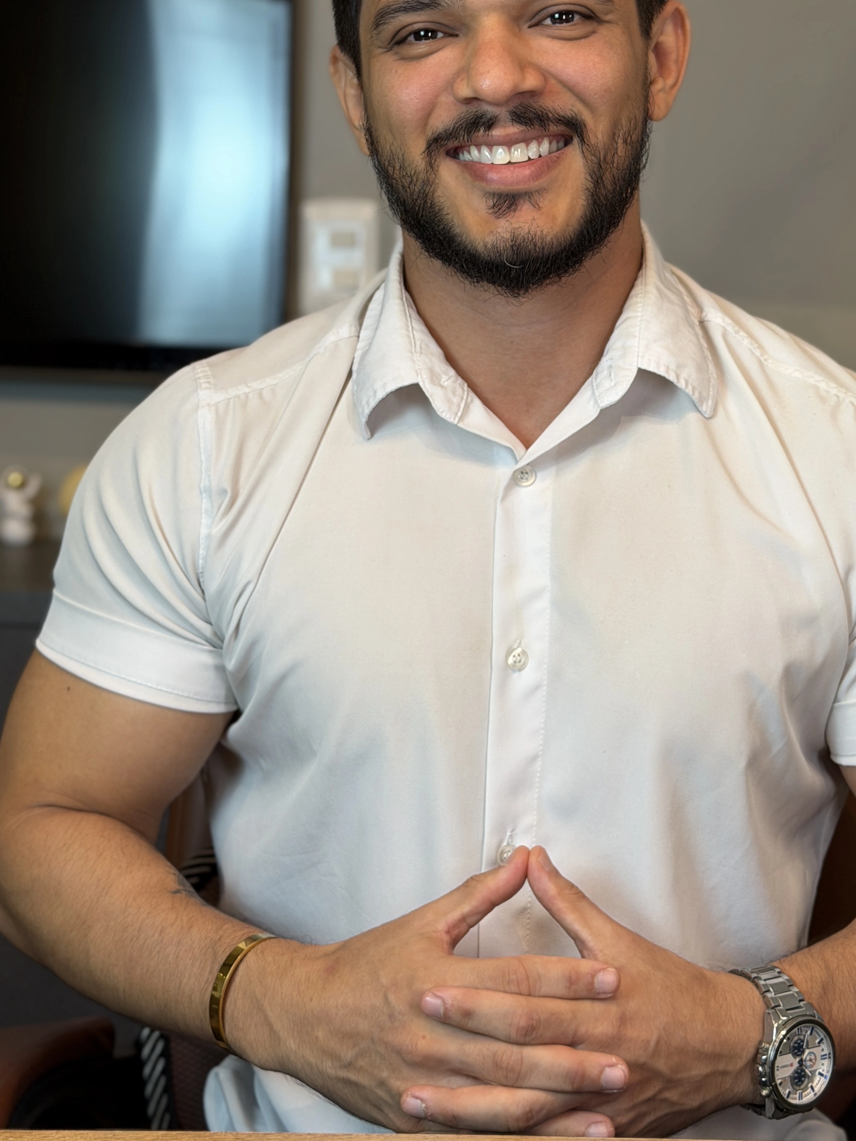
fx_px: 2308
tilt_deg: -3.8
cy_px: 474
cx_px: 515
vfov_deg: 27.7
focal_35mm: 70
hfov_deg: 21.0
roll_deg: -1.0
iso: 50
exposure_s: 1/60
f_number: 1.78
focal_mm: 6.76
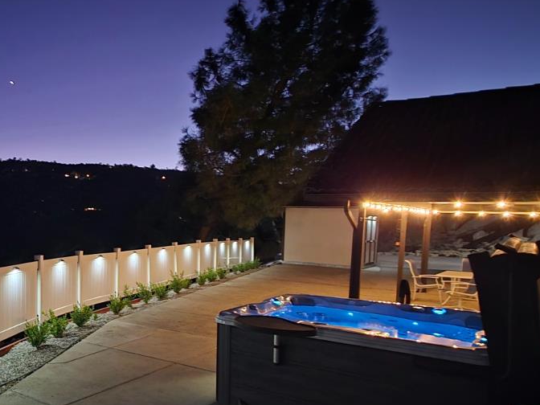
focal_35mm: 29
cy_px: 238
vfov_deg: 48.0
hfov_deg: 54.8
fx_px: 452
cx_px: 69
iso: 1250
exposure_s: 1/8
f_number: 1.9
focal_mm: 2.2
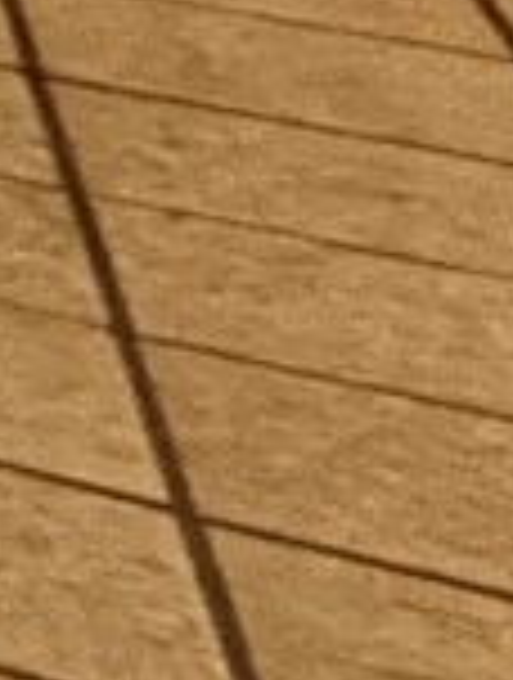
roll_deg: -0.2
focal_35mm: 148
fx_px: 2912
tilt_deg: +1.2
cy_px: -1153
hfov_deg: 4.4
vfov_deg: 10.6
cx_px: -3046
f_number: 2.2
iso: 800
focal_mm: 2.22
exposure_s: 1/60
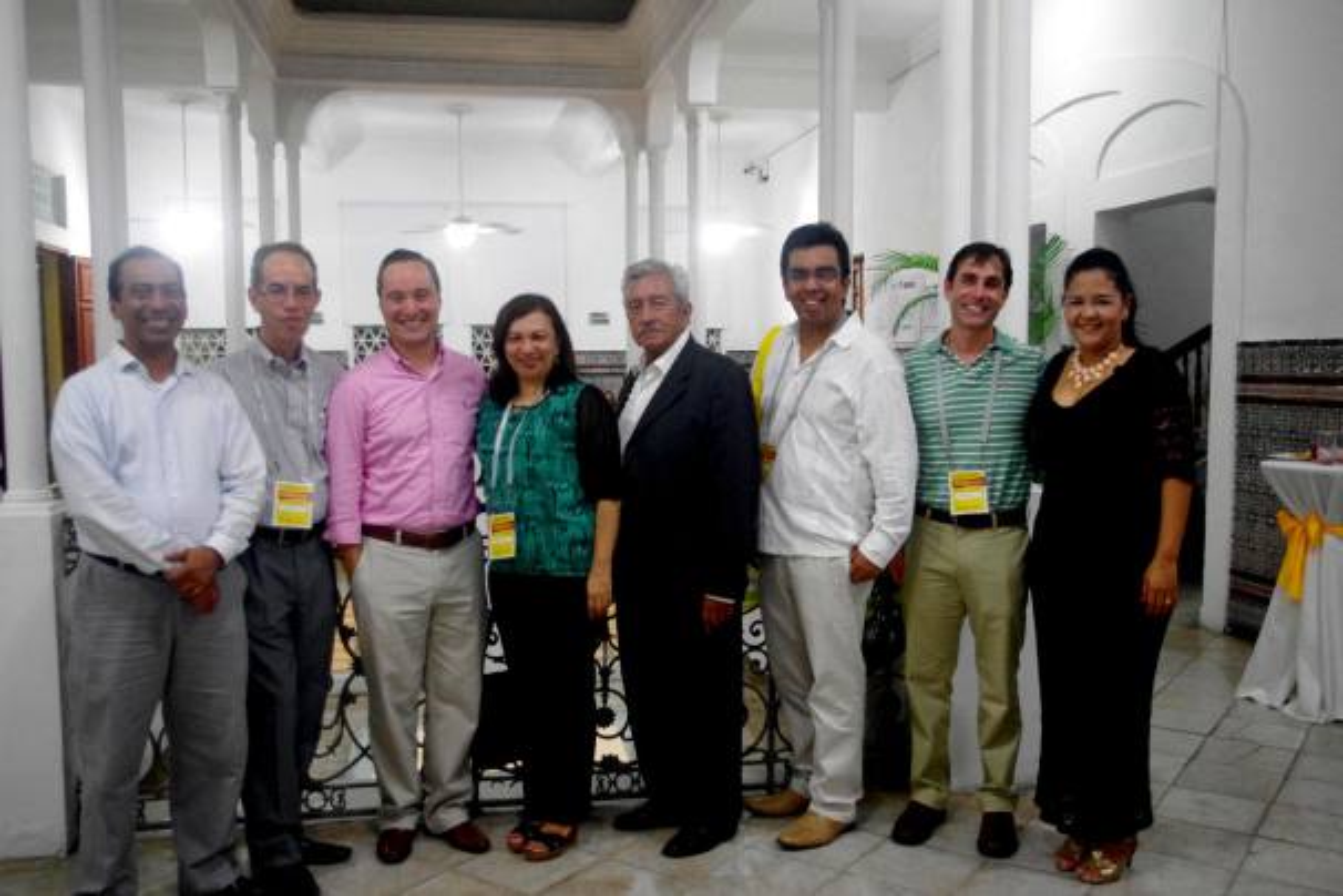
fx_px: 1156
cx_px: 672
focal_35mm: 31
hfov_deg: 60.3
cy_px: 448
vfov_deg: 42.3
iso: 3200
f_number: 4
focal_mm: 21.25
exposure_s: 1/25
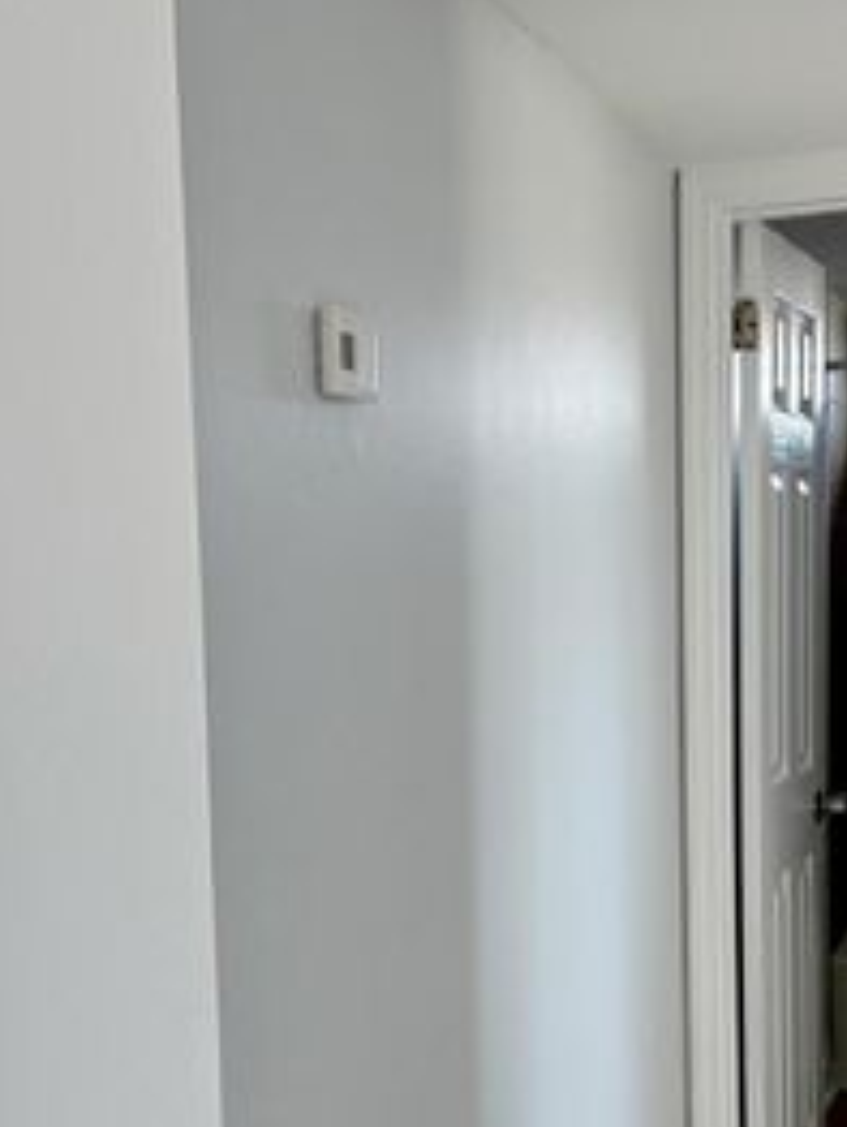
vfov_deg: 31.1
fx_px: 1987
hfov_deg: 24.1
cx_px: 434
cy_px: 841
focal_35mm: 61
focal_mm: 6.76
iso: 125
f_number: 1.78
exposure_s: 1/121
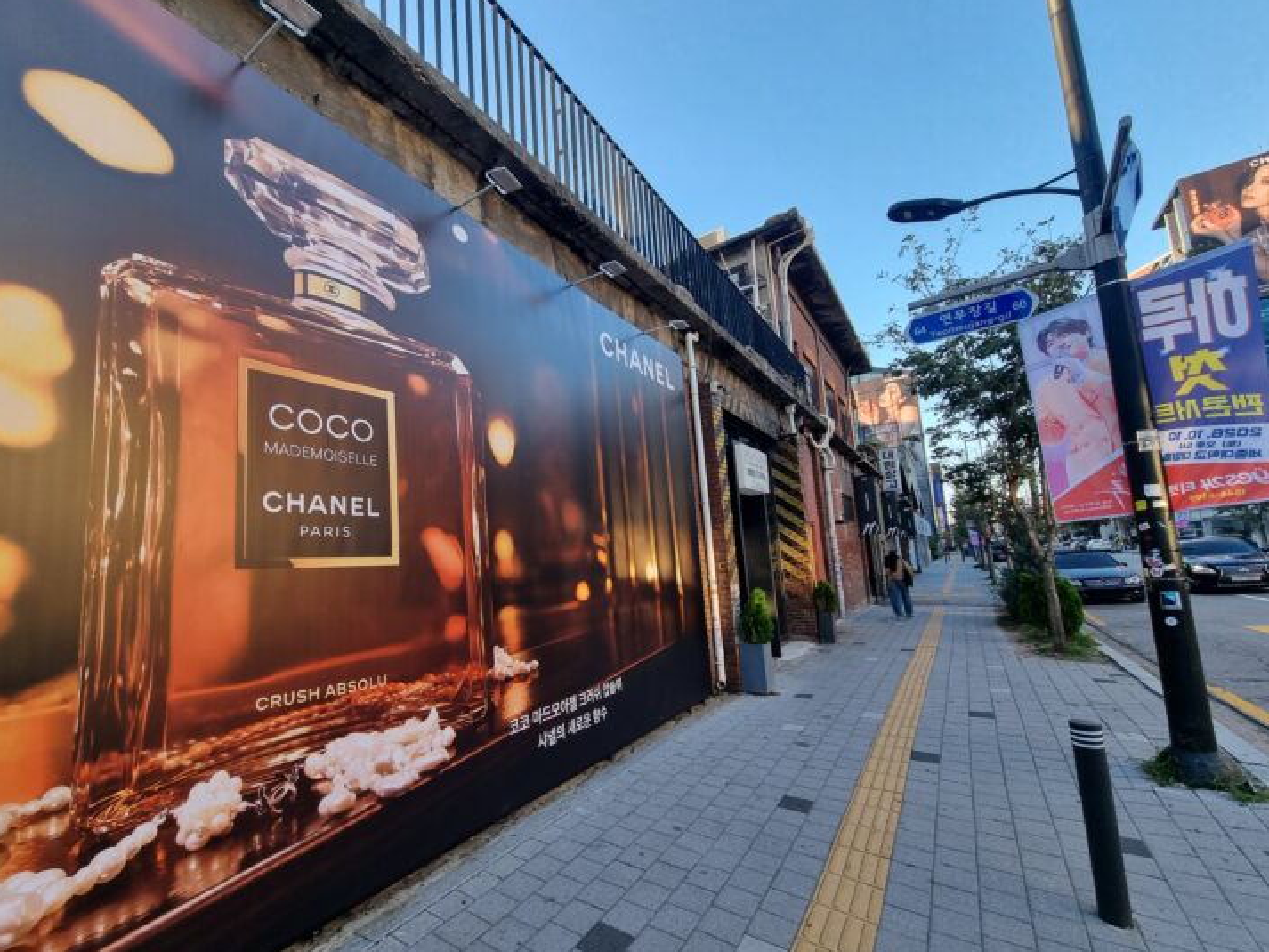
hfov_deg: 101.9
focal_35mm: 14
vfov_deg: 85.6
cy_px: 502
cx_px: 587
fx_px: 513
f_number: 2.2
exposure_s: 1/181
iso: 50
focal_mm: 2.2
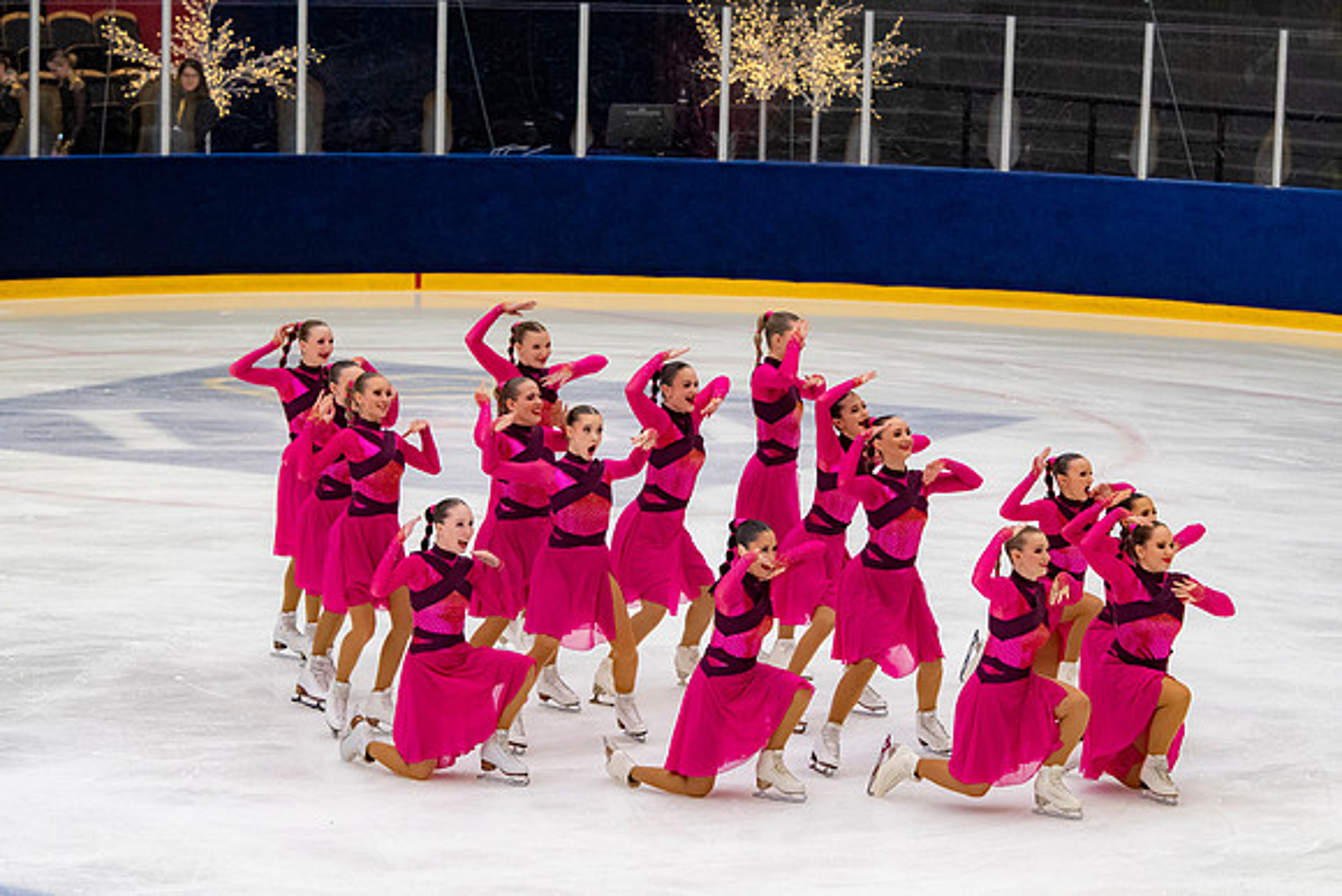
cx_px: 671
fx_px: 6711
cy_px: 448
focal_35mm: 180
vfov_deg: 7.6
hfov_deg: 11.4
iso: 1600
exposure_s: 1/320
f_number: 5.6
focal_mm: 120
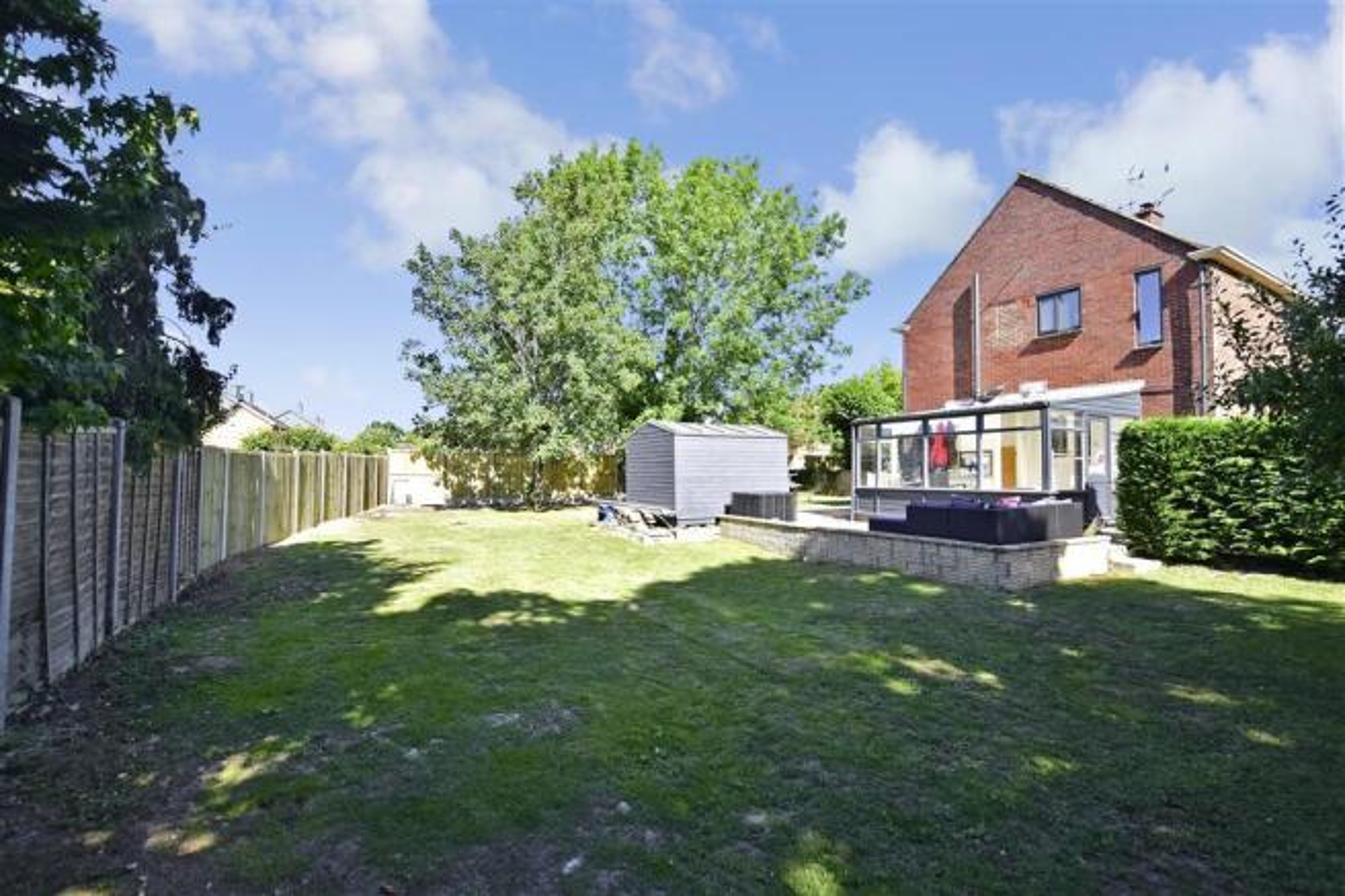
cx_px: 672
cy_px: 448
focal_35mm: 15
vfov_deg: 77.3
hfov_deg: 100.4
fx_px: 560
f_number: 7.1
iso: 400
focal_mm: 10
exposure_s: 1/400
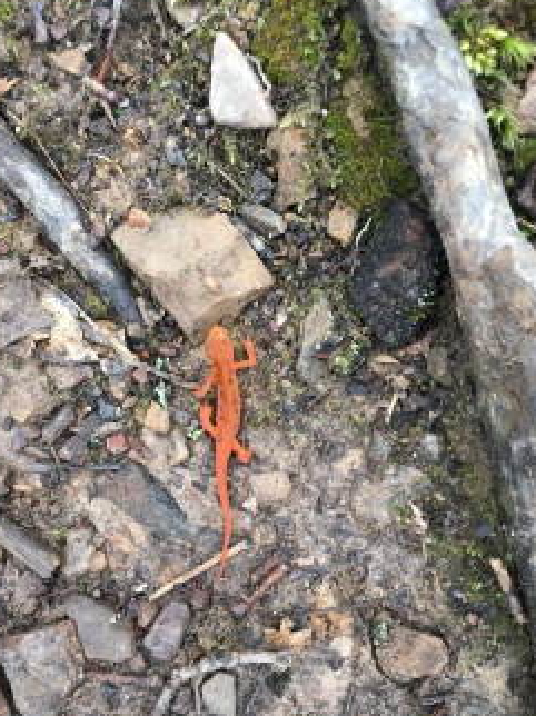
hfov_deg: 42.8
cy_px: 391
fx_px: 682
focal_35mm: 33
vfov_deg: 55.3
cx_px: 240
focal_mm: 4.15
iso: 32
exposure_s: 1/40
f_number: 2.2
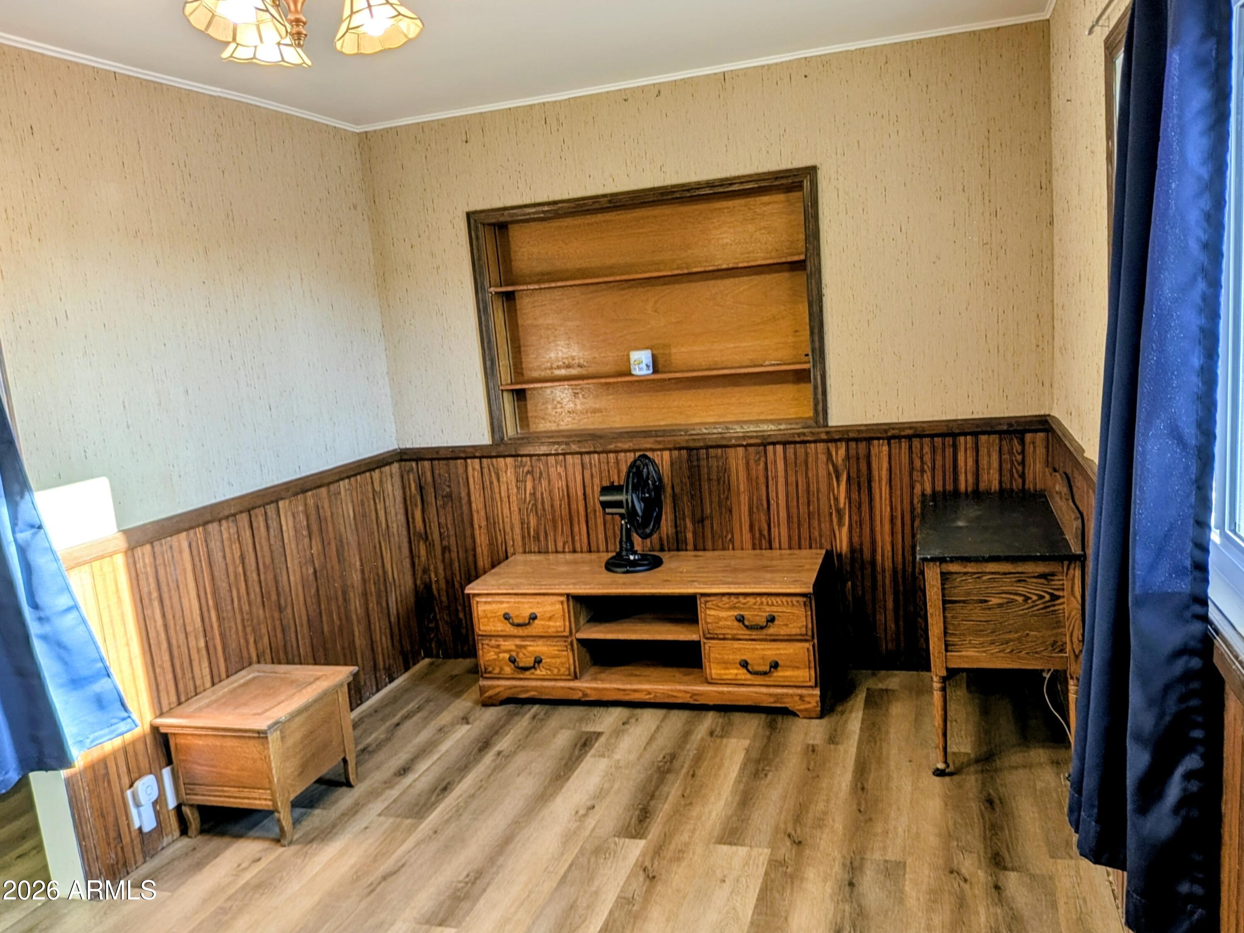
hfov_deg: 71.6
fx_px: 862
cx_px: 622
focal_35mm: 24
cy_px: 466
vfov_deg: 56.8
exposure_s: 1/120
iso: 65
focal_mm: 4.53
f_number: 1.7
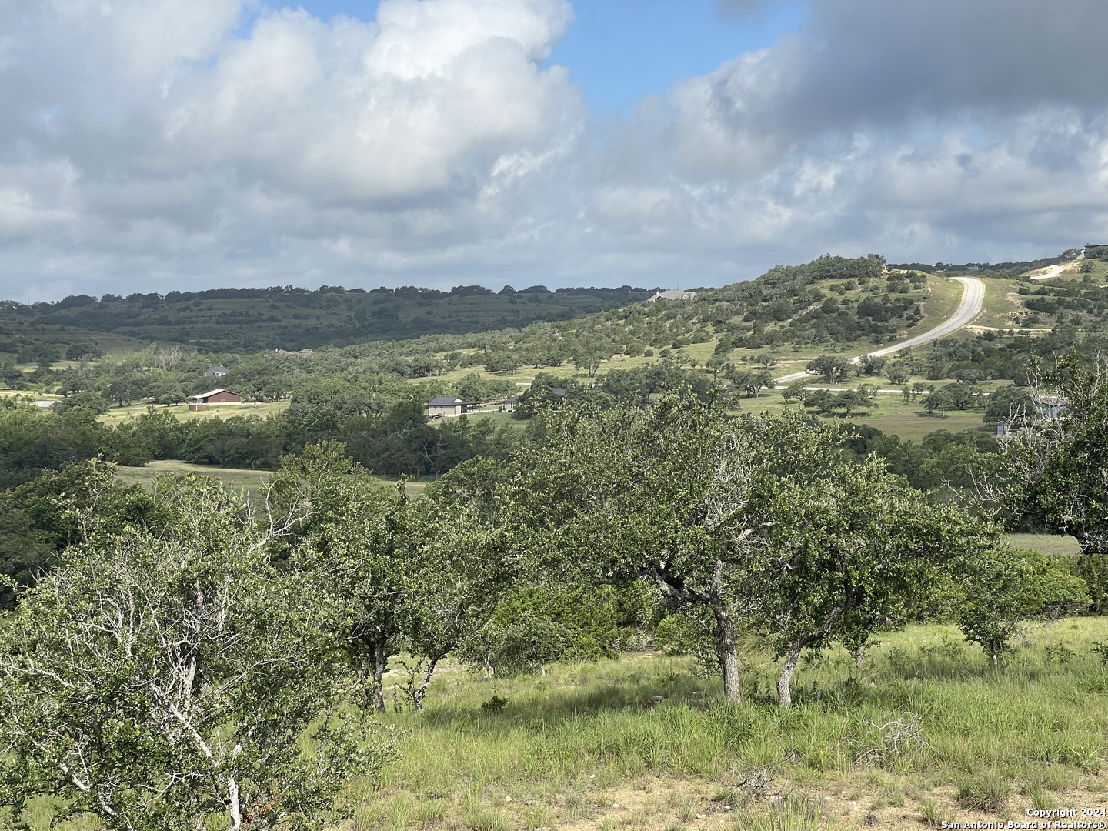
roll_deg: +2.6
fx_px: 2049
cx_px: 554
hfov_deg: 30.3
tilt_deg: -2.7
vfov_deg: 22.9
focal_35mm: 64
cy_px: 416
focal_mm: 7.5
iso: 20
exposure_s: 1/1206
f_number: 2.2
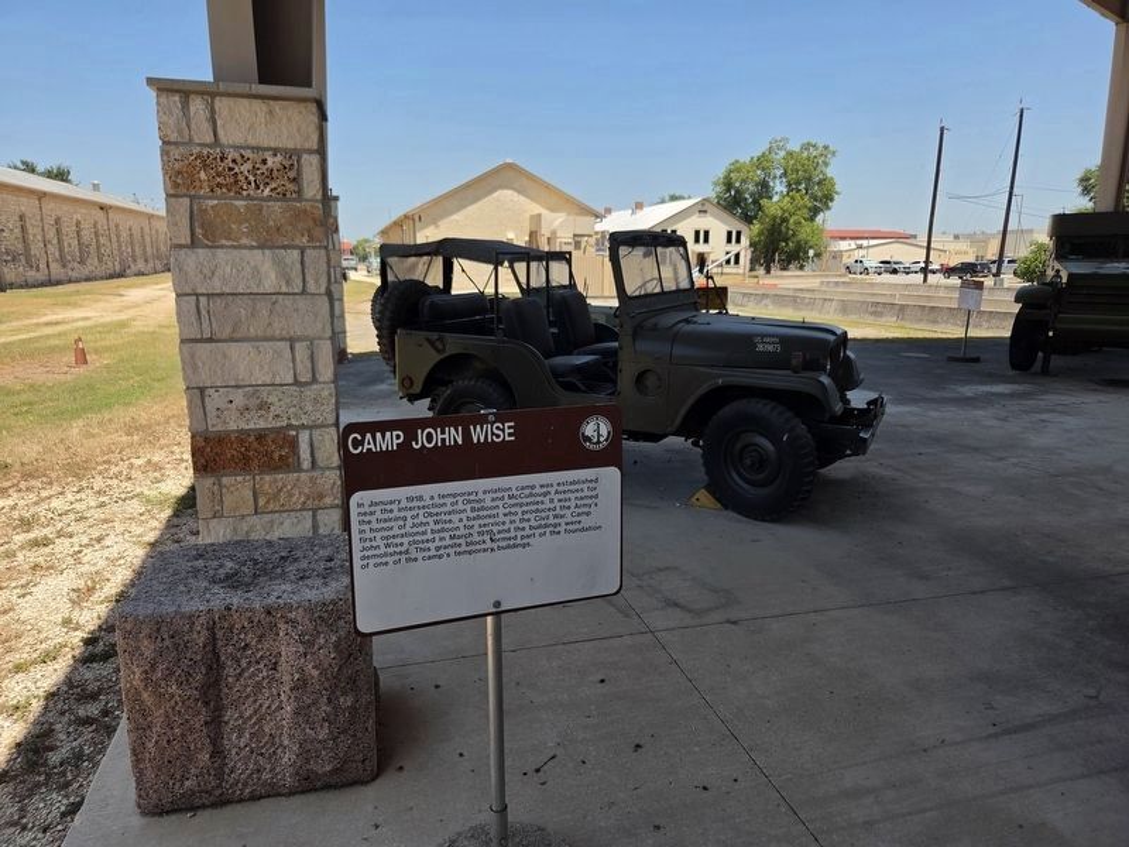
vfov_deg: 58.9
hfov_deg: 73.9
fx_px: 750
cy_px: 424
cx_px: 564
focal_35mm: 23
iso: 80
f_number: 1.8
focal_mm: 5.4
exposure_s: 1/3282
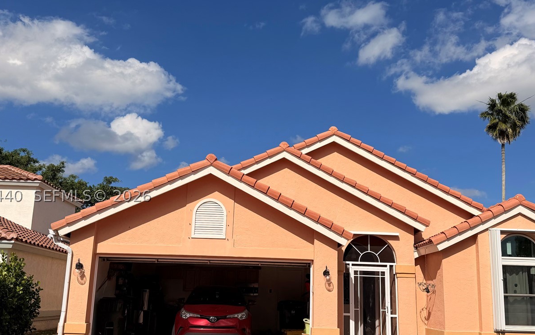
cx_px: 288
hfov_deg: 56.6
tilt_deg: +11.6
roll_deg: -2.3
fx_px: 496
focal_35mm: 34
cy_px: 196
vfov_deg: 37.2
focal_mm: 6.76
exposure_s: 1/11905
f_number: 1.78
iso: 80
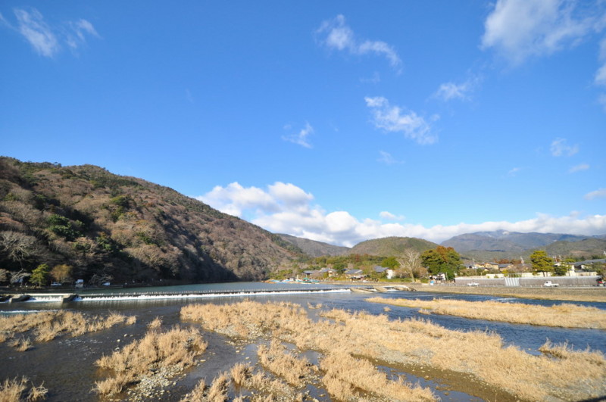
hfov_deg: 100.5
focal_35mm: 15
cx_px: 303
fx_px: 252
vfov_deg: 77.2
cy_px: 201
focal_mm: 10
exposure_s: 1/1250
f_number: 4.5
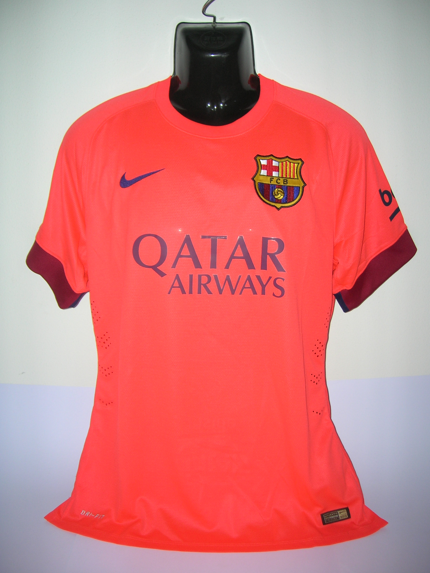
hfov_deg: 41.8
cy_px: 286
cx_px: 215
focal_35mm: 34
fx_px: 563
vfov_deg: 54.0
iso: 50
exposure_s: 1/60.1
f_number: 2.9
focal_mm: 5.7
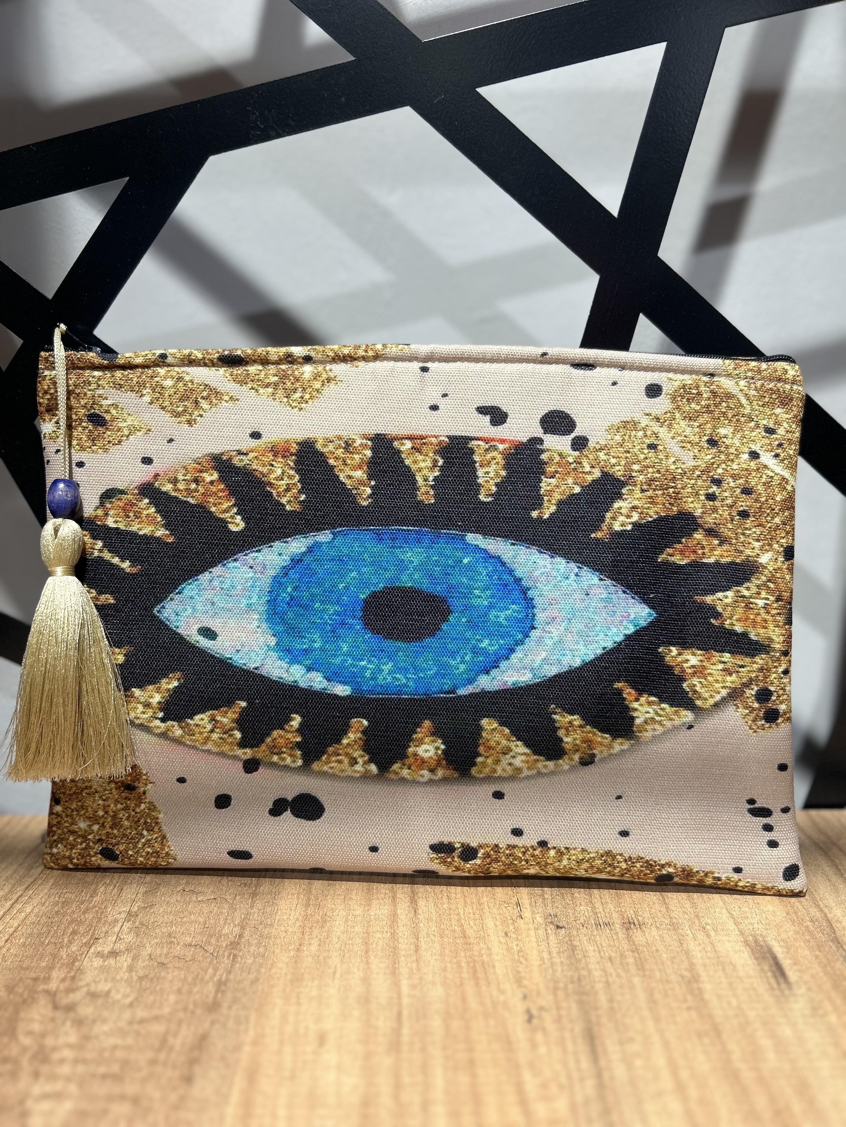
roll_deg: -0.8
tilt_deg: -13.4
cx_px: 423
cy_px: 564
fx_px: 847
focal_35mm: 26
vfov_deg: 67.3
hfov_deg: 53.1
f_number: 1.5
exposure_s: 1/100
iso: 32
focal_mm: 5.7
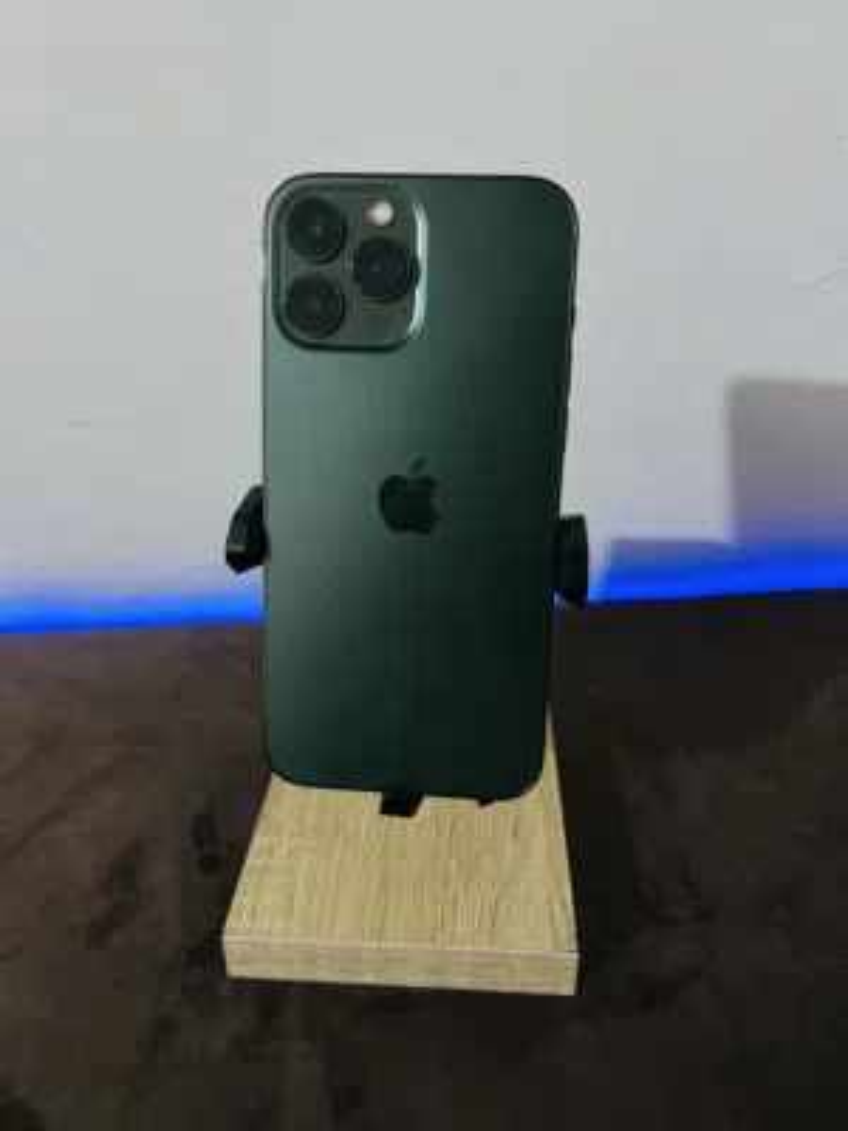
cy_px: 566
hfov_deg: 53.1
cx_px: 424
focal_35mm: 26
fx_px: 849
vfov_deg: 67.3
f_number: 1.5
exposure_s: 1/50
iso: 500
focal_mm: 5.7
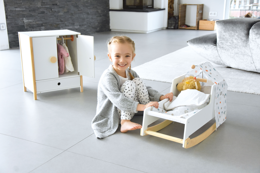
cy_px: 86
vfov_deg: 28.1
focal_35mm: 48
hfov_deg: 41.1
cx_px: 130
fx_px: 347
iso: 800
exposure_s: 1/60
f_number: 4.2
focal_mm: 32
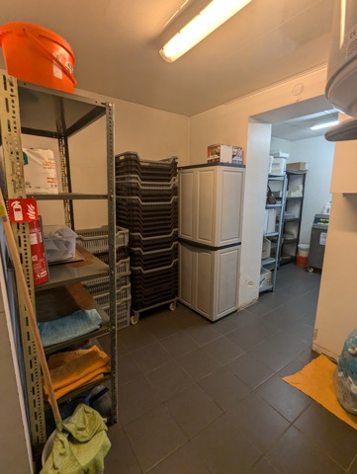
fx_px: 220
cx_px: 178
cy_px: 237
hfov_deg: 78.2
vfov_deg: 94.4
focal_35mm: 16
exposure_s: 1/33.3
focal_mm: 2.35
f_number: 2.2
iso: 137
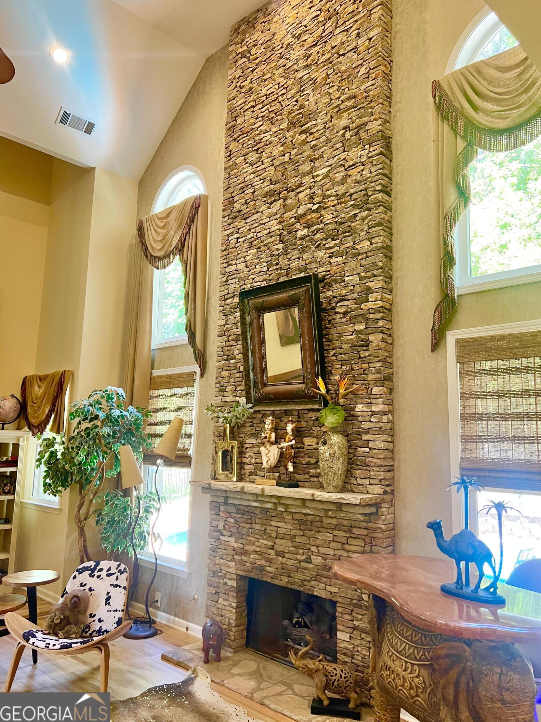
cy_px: 355
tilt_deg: +11.8
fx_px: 563
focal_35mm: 27
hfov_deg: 51.3
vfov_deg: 65.3
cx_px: 279
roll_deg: -2.2
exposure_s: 1/60
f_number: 1.5
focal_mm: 5.7
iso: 125
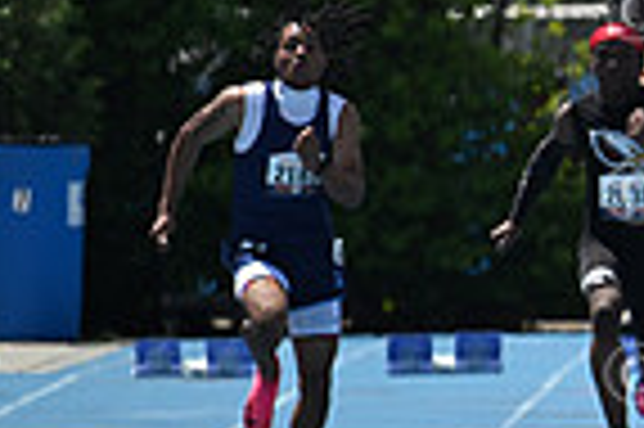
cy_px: 101
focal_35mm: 1625
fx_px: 29036
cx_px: 1256
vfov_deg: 0.8
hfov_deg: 1.3
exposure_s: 1/5000
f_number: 4.5
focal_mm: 400
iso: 640
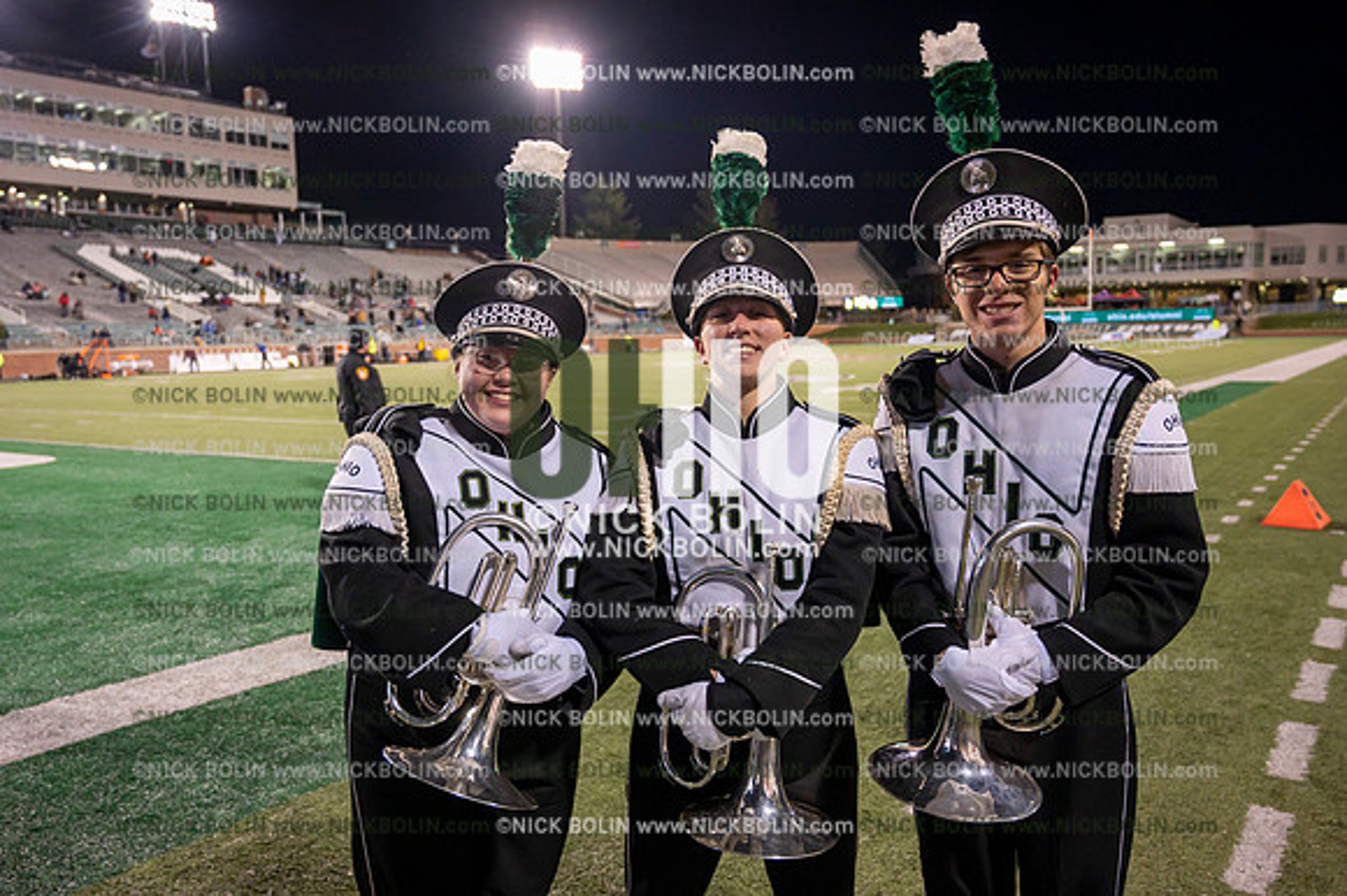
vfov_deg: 43.6
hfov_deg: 62.0
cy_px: 448
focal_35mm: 30
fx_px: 1122
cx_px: 674
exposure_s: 1/640
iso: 3200
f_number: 4
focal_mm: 30
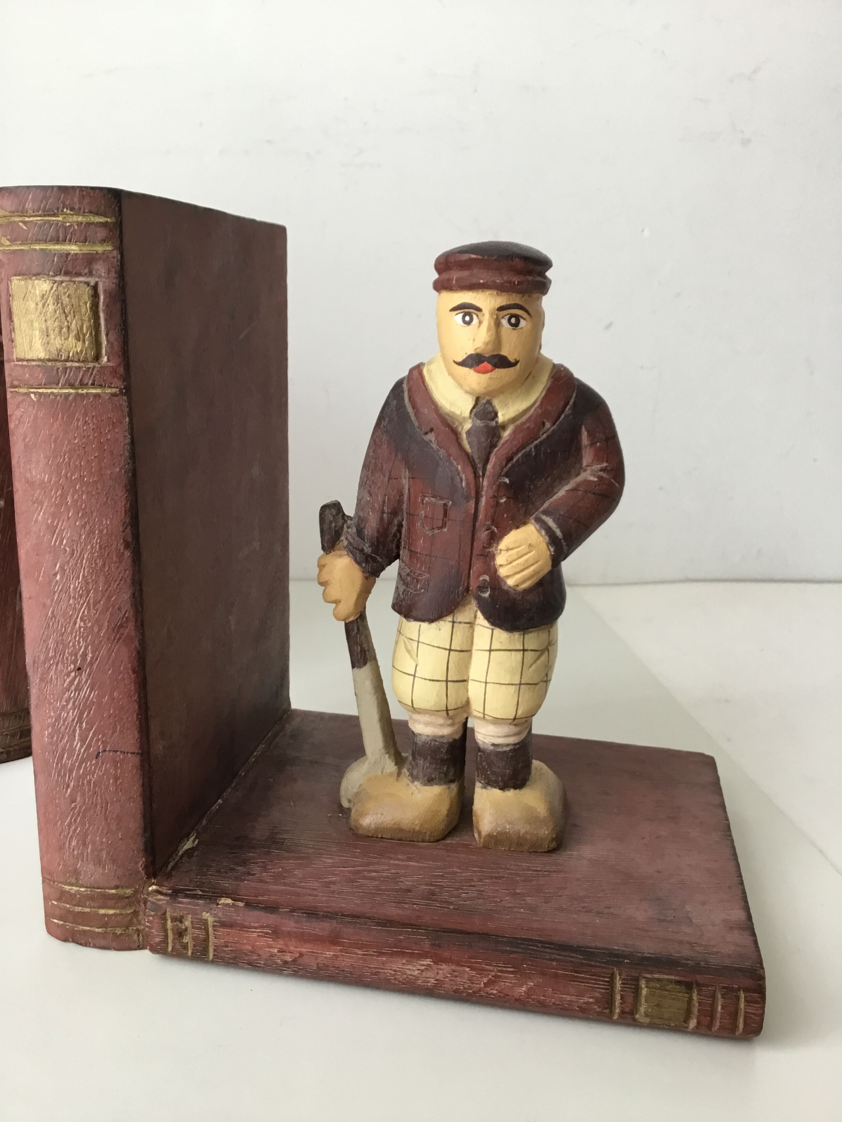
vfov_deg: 58.4
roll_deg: +0.3
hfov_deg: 45.4
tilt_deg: -13.7
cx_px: 421
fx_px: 1005
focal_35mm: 31
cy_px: 561
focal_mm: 3.3
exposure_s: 1/33
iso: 40
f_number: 2.4
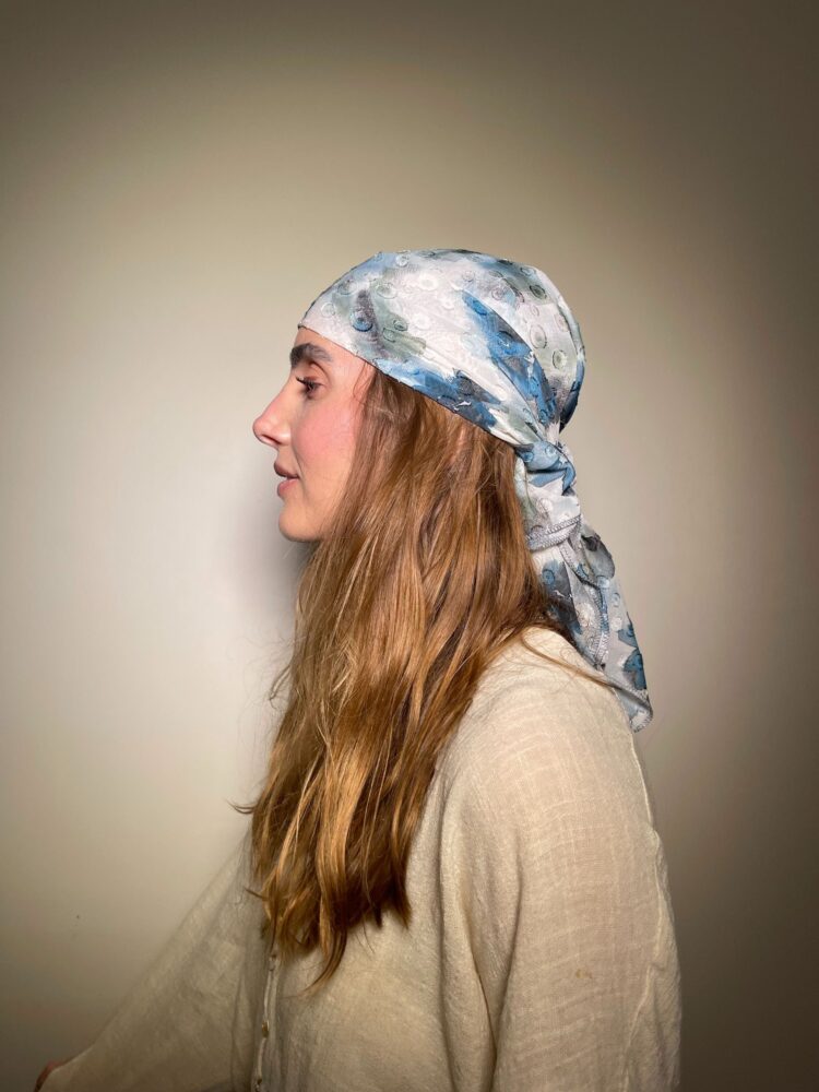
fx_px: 789
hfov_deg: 54.9
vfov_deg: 69.4
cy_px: 546
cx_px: 410
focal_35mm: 25
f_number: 1.6
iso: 32
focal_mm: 5.1
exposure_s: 1/149
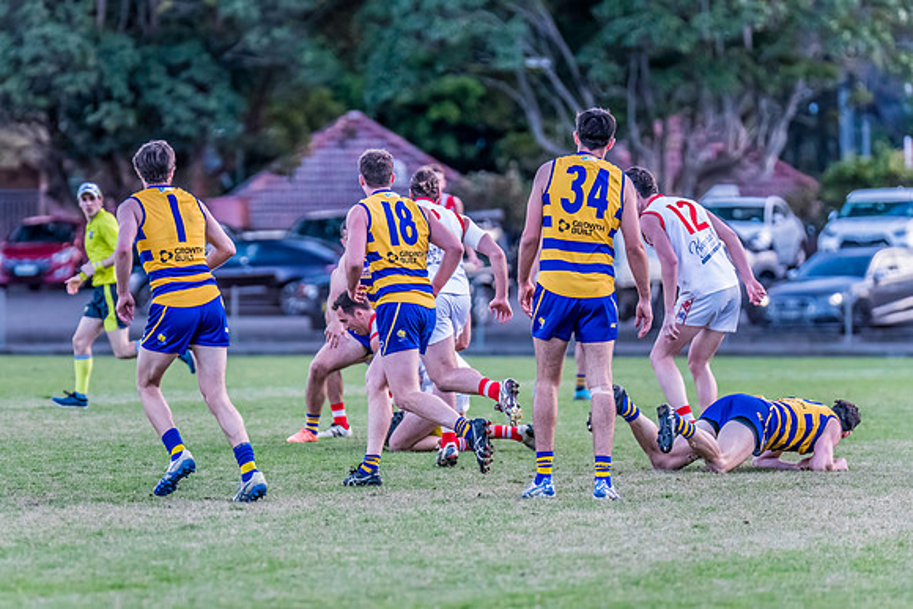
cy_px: 292
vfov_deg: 4.3
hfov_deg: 6.4
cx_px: 407
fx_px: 8199
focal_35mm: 323
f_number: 4
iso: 3200
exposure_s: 1/1600
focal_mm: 290
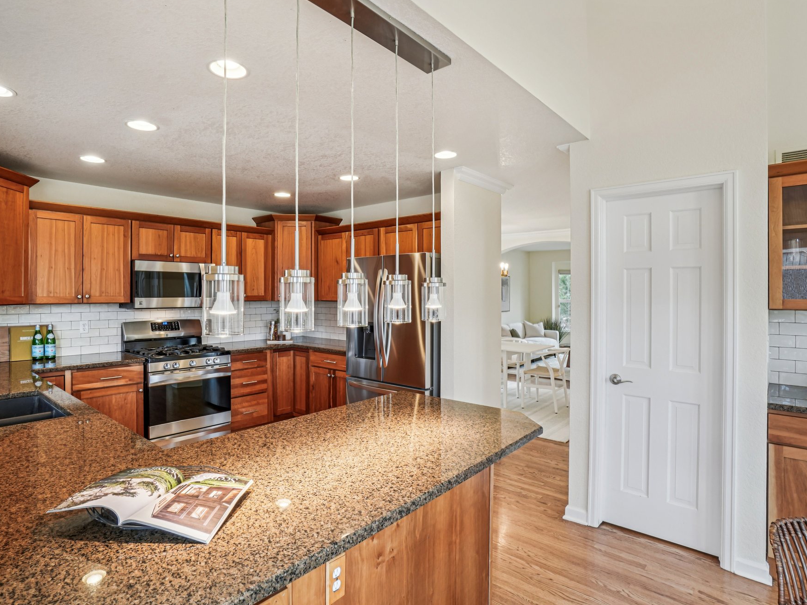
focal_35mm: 19
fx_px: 433
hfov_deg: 85.9
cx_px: 380
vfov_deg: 69.9
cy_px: 293
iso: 400
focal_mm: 11
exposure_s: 1/30
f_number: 8
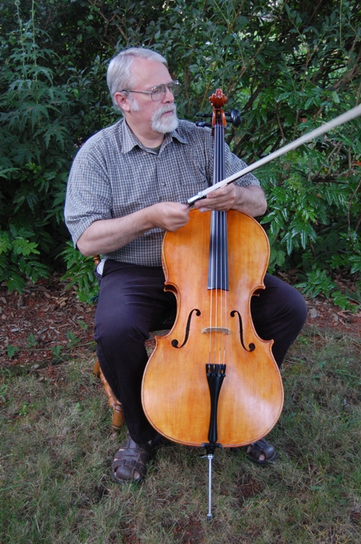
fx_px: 701
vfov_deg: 42.4
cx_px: 180
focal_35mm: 46
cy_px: 272
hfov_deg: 28.9
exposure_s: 1/25
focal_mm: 31
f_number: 4.5
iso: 800
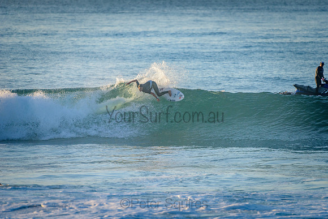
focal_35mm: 500
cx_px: 164
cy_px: 110
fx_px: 4556
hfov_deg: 4.1
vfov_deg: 2.8
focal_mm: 500
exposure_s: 1/2000
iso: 500
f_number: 5.6
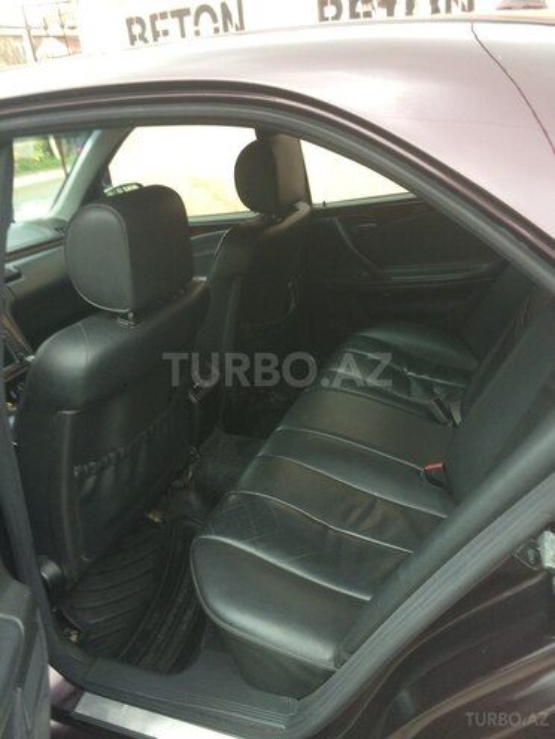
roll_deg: +9.5
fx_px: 620
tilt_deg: -22.1
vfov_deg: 61.7
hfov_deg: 48.2
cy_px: 370
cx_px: 278
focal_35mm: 29
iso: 50
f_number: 2.2
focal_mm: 4.15
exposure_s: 1/50
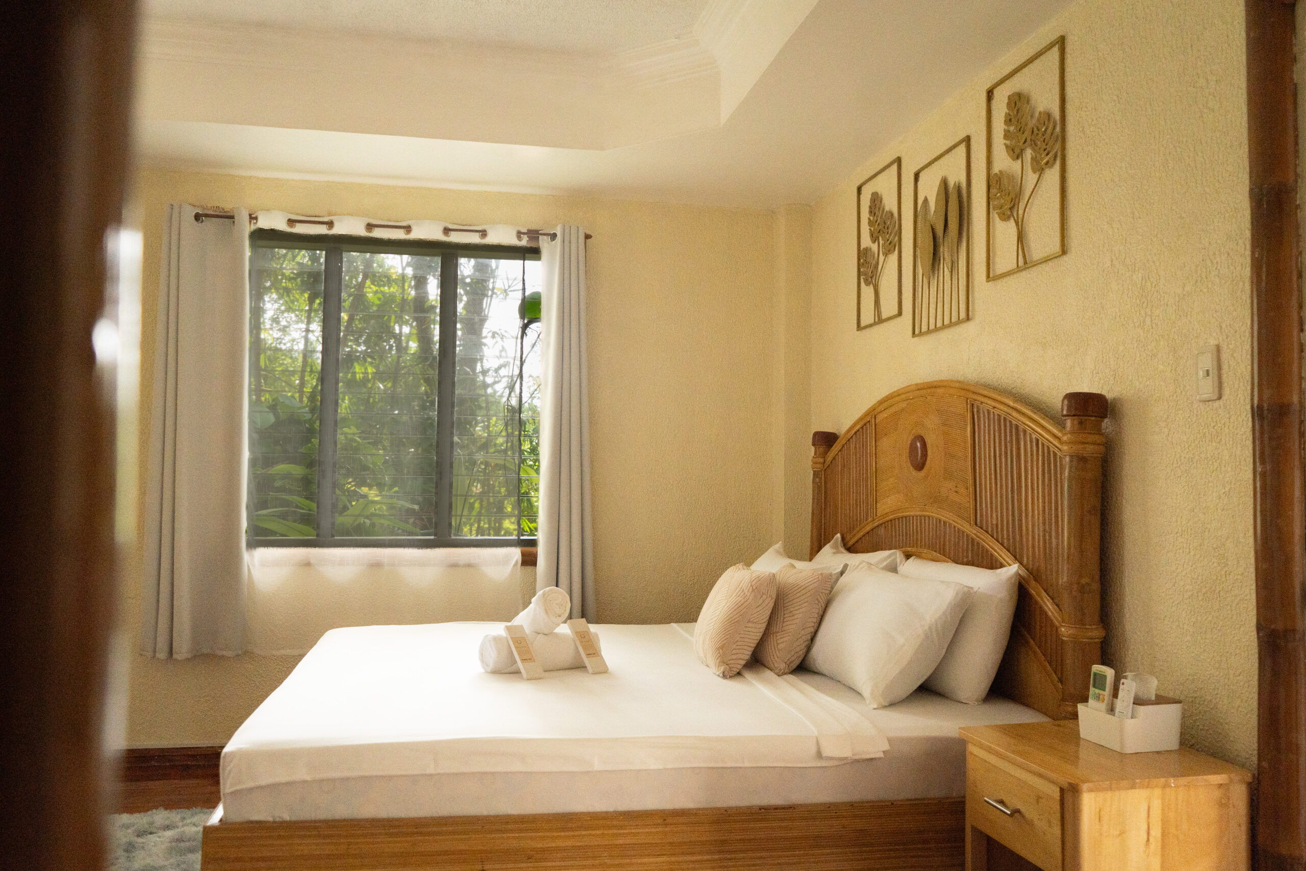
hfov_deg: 65.5
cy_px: 436
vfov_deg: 46.4
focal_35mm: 28
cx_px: 653
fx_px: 1016
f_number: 4
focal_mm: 28
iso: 1250
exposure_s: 1/640
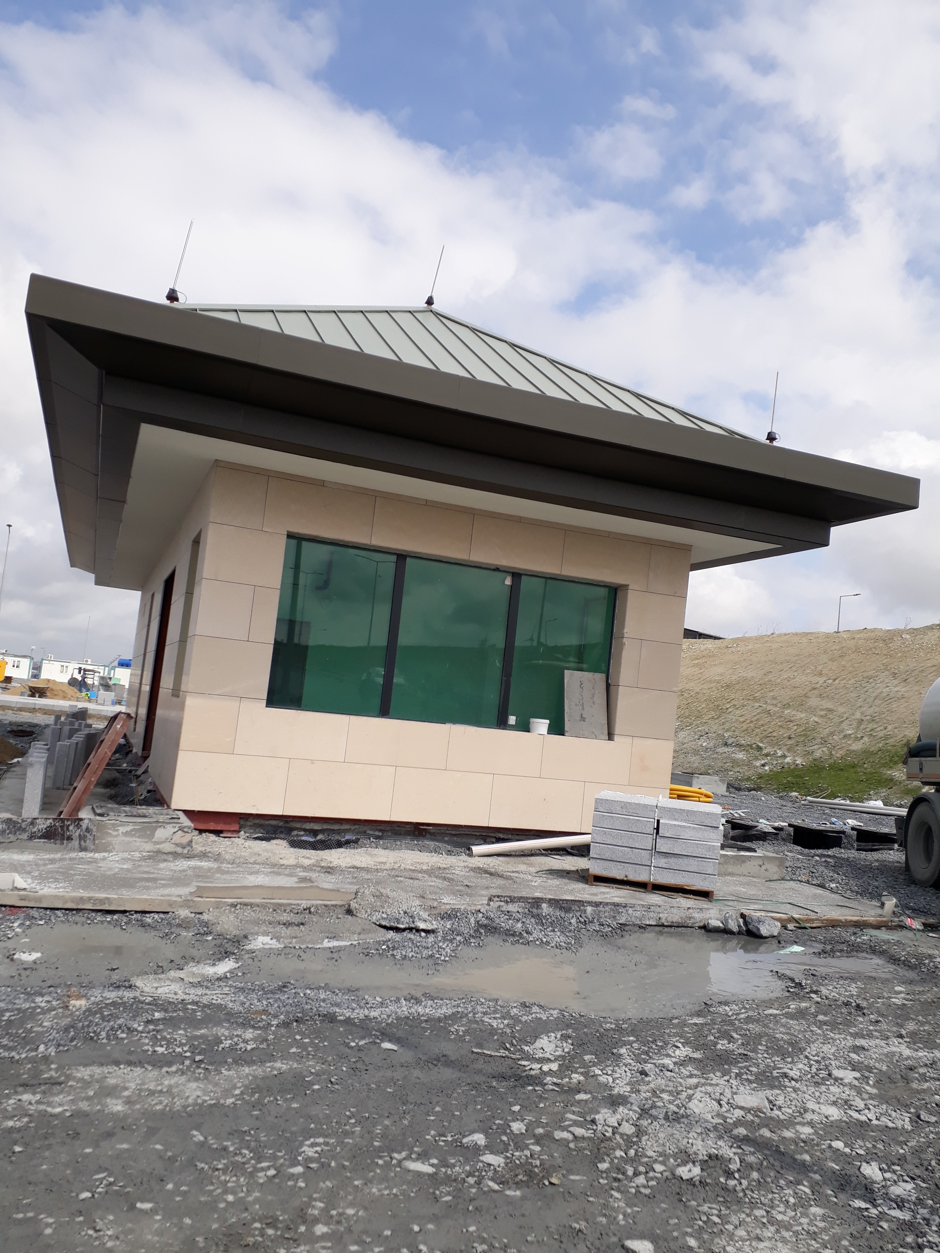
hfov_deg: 51.4
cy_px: 626
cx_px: 470
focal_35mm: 27
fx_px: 978
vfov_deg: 65.3
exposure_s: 1/1869
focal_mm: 3.6
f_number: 1.9
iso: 40
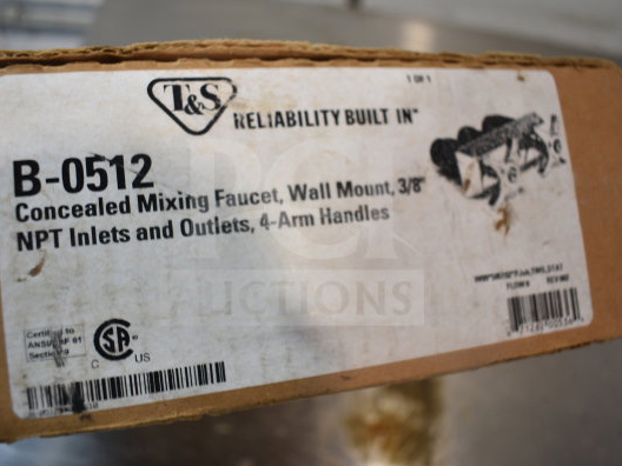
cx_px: 291
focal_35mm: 30
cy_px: 232
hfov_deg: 59.9
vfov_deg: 46.8
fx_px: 539
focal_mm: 18
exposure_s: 1/40
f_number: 3.5
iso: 200
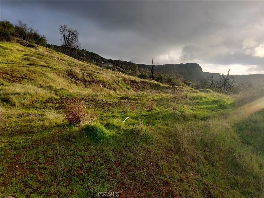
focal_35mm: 26
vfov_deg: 53.1
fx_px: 198
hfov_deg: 67.3
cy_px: 99
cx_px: 132
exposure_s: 1/243
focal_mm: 4.3
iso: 50
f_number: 2.4
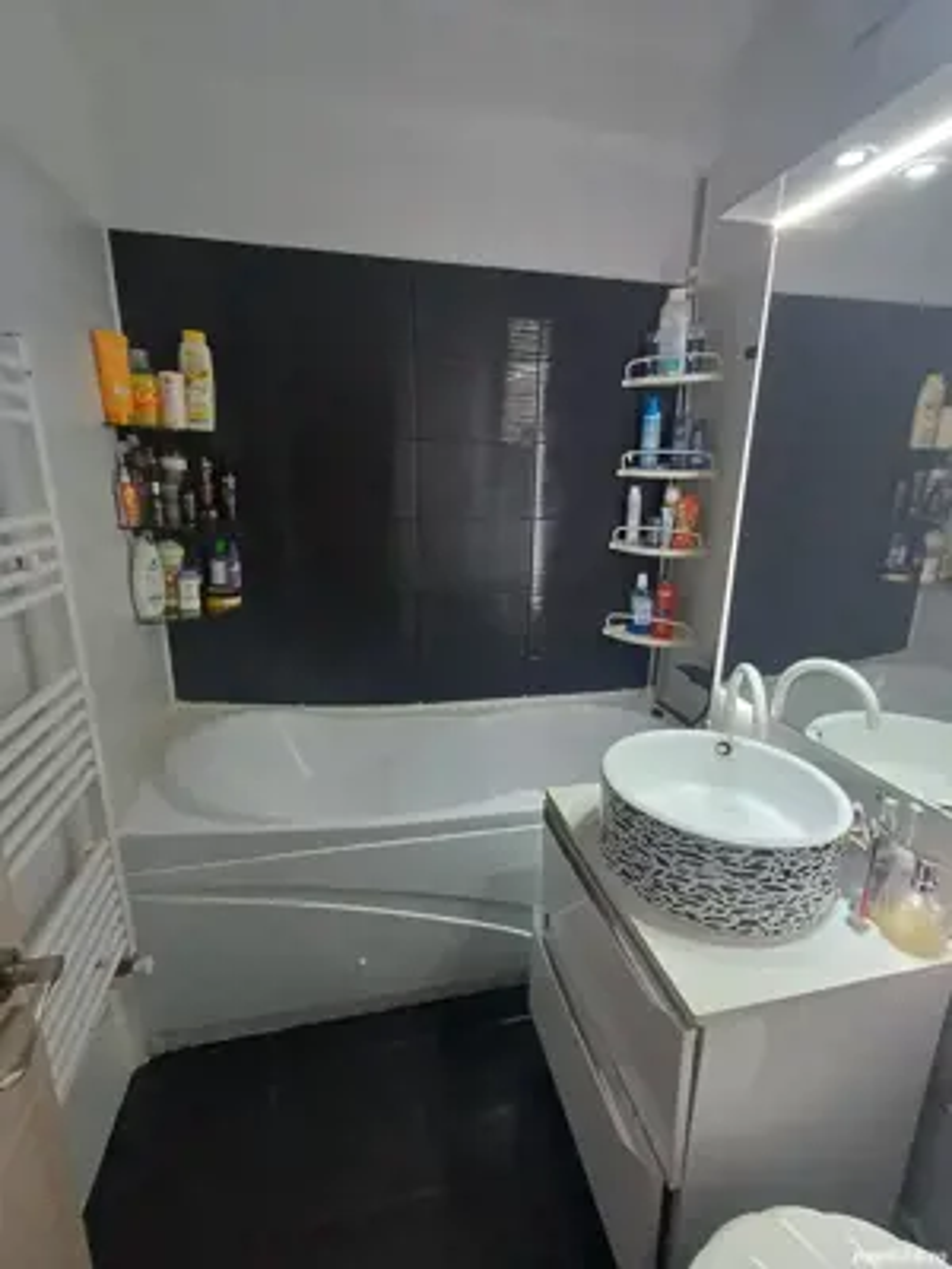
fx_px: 587
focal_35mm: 16
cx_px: 476
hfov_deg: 78.1
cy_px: 634
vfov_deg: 94.5
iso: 160
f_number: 2.2
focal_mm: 1.64
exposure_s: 1/50
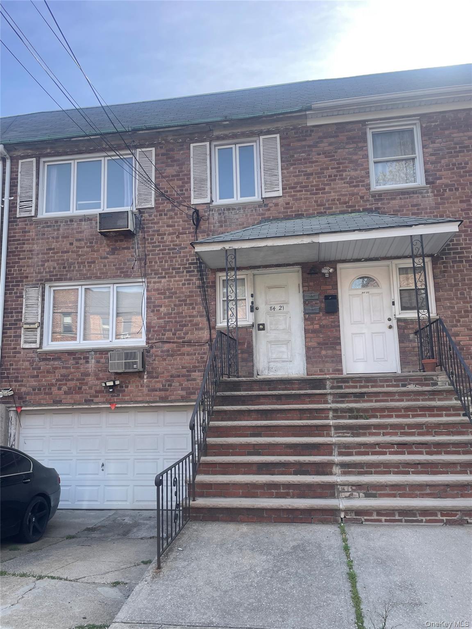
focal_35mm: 26
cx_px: 236
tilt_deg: +11.4
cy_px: 314
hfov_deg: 53.1
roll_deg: +2.8
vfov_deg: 67.3
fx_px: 473
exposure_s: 1/895
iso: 32
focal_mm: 4.2
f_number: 1.6
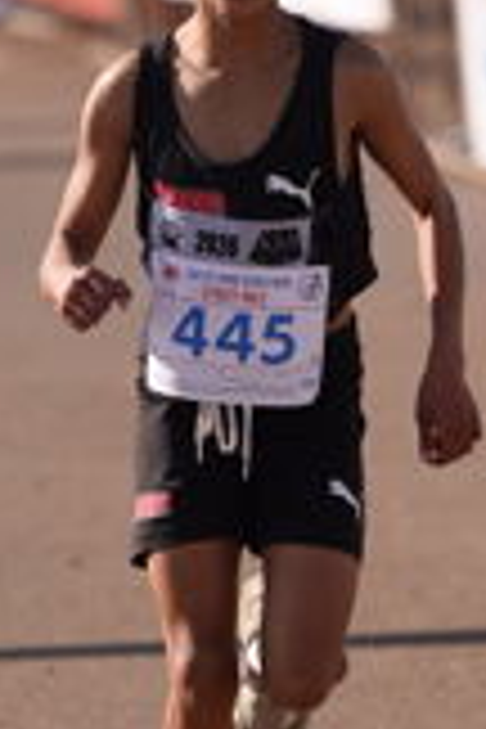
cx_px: 200
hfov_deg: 2.7
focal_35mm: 506
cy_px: 518
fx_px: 10246
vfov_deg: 4.1
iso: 80
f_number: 4.5
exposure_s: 1/640
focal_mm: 171
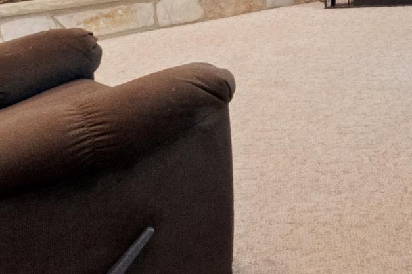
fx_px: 561
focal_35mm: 49
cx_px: 553
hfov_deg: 30.5
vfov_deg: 26.1
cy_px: -1
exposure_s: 1.6
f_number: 22
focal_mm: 10
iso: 1250
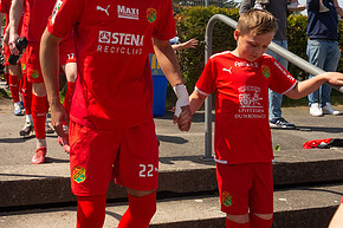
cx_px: 135
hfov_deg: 40.9
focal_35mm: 48
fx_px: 457
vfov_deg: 27.4
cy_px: 42
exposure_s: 1/1250
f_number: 5
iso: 200
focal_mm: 24
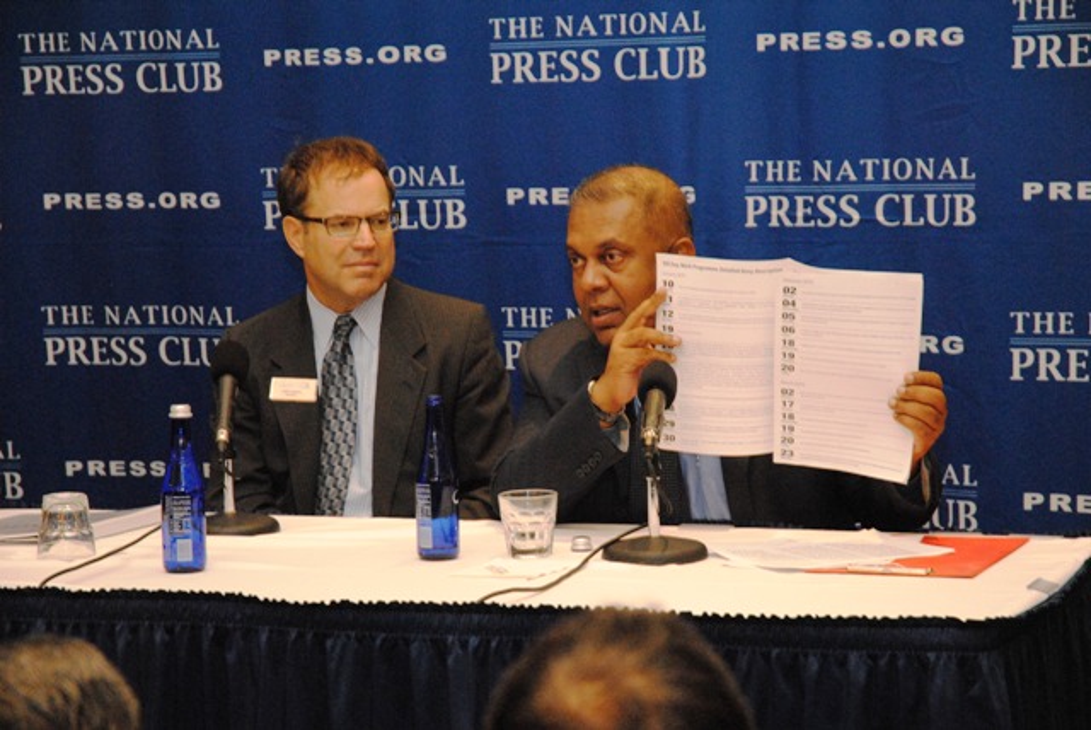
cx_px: 546
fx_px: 3185
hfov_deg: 19.4
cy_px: 365
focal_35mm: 105
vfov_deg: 13.1
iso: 1600
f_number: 5
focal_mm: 70
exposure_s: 1/60
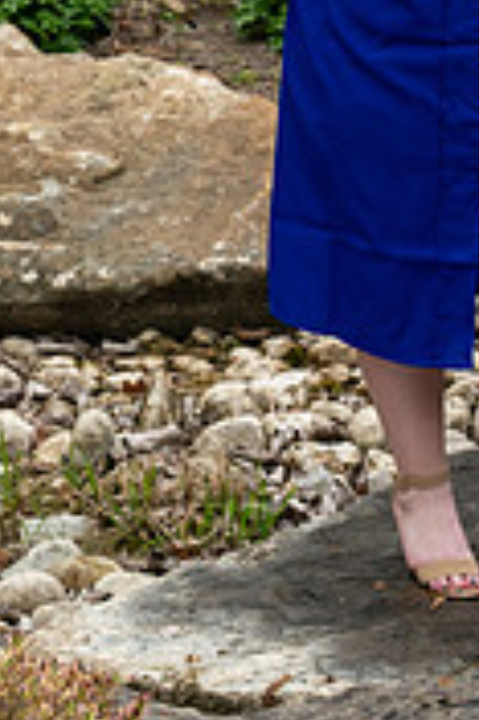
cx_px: 430
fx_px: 3839
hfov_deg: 7.1
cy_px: -8
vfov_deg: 10.6
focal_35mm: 192
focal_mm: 50
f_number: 4.5
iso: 250
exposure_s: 1/250
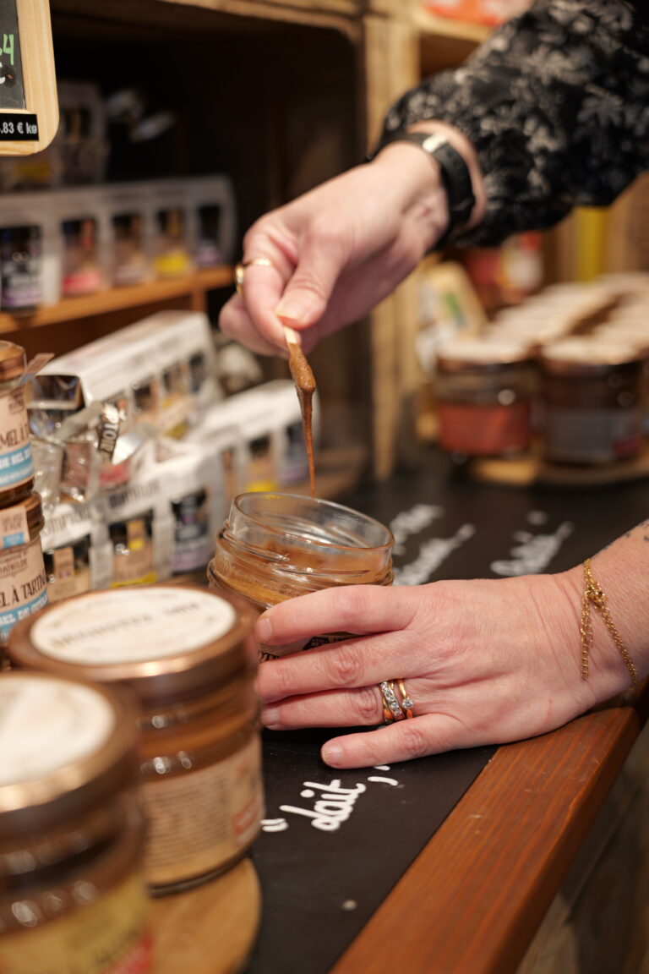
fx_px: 1190
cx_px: 324
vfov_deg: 44.5
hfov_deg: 30.5
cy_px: 487
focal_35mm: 44
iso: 160
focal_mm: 44
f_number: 2.8
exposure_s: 1/60
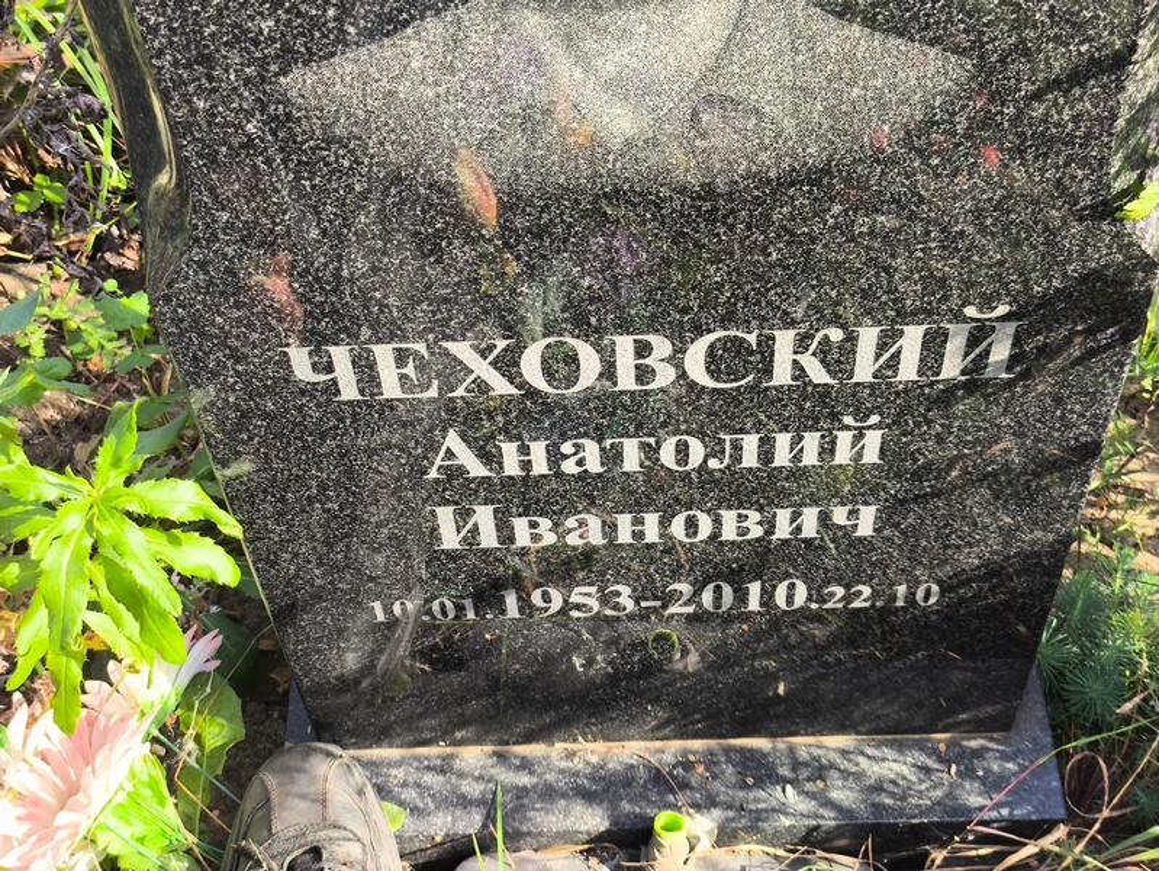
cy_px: 436
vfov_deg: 29.1
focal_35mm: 50
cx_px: 580
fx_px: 1675
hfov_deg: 38.2
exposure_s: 1/275
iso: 50
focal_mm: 4.71
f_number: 1.7
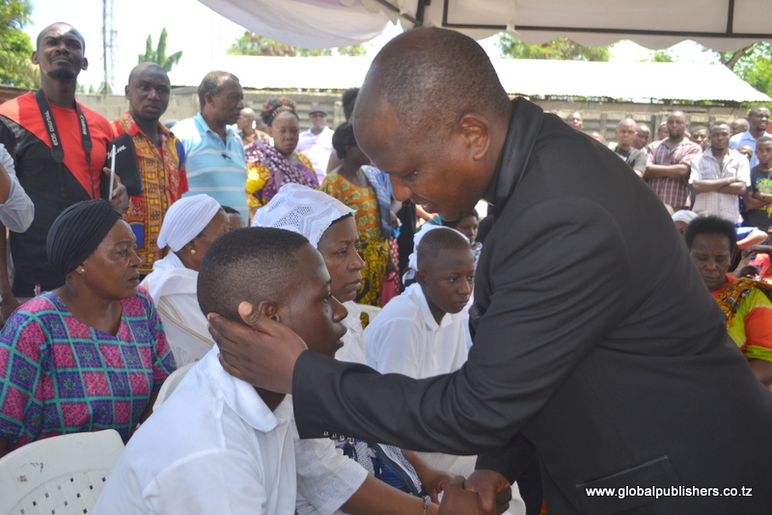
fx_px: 708
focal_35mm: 33
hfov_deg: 57.2
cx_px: 386
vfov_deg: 40.0
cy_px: 258
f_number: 4
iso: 100
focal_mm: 22
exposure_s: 1/200
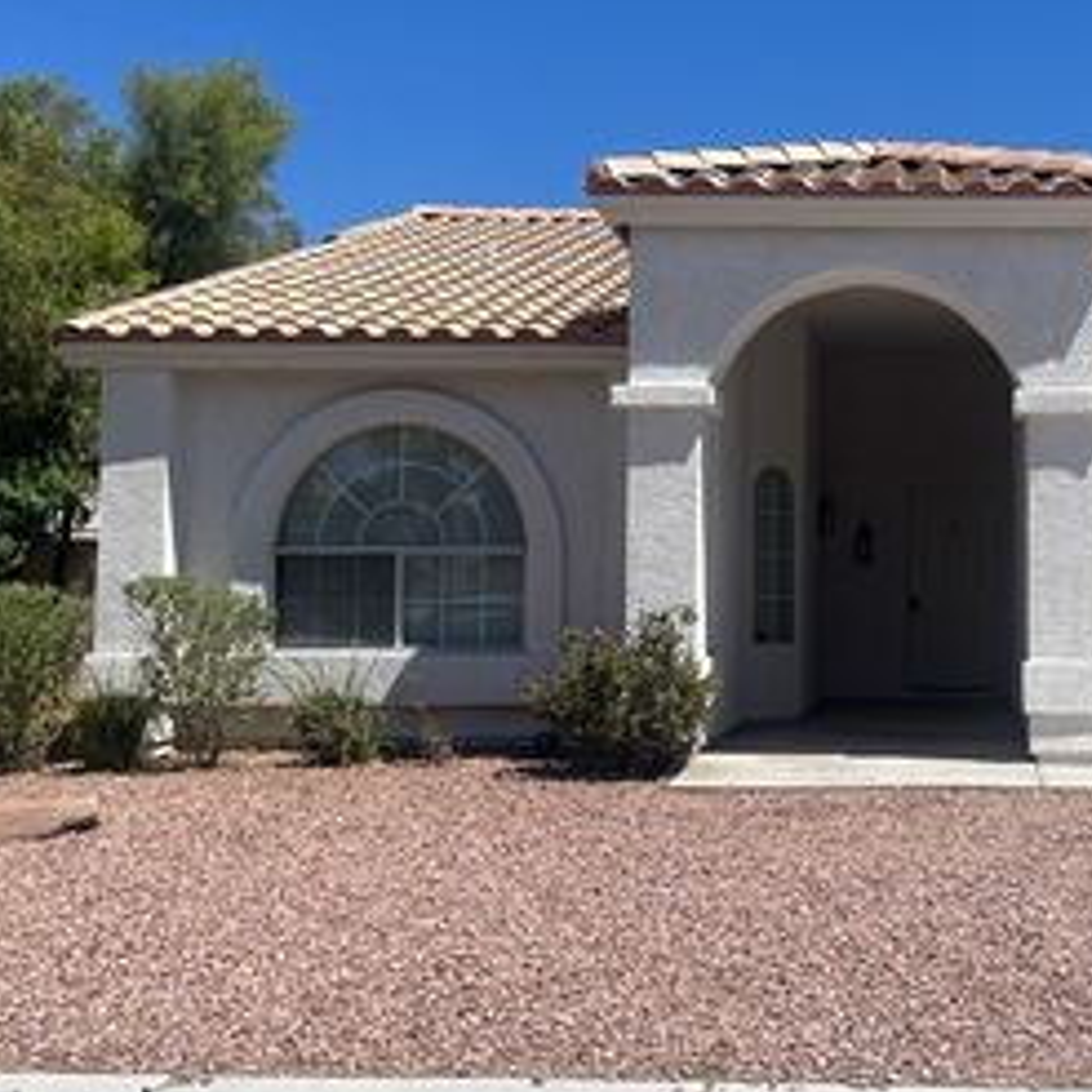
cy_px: 464
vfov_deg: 37.5
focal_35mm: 45
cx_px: 946
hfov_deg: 35.7
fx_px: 1606
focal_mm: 5.1
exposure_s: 1/5618
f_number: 1.6
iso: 32
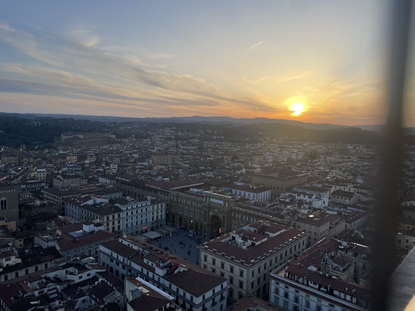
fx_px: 312
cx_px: 208
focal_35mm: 26
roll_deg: -1.6
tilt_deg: -5.6
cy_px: 156
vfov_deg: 53.1
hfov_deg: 67.3
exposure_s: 1/1490
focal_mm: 4.2
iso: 32
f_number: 1.6
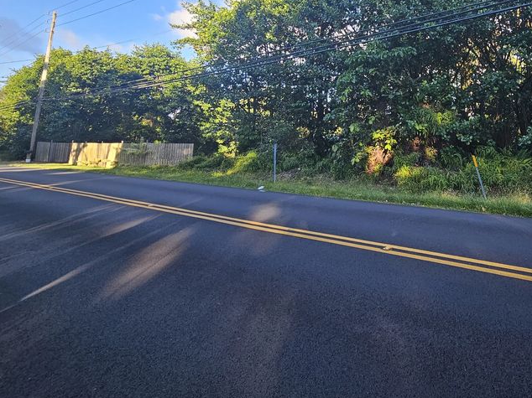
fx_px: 323
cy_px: 100
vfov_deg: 60.0
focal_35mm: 21
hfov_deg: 73.2
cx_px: 402
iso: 50
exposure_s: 1/251
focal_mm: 2.2
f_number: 2.2
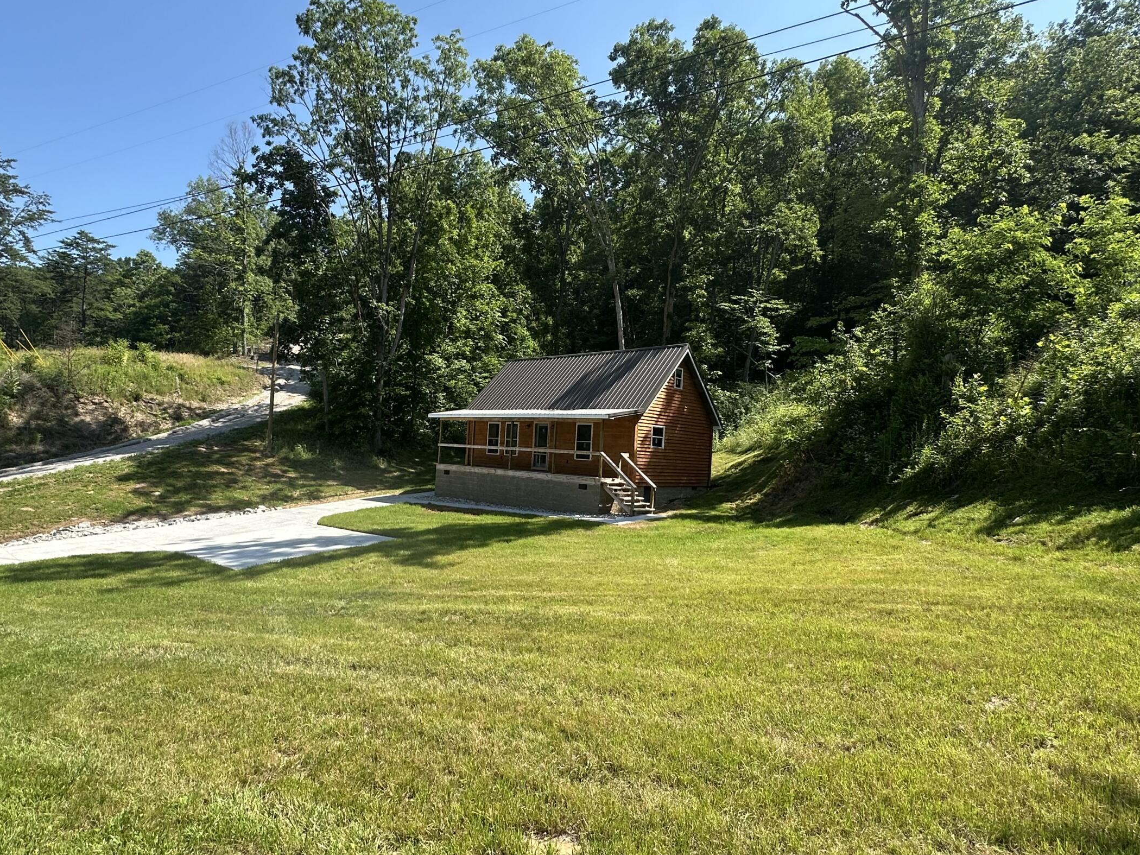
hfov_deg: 81.7
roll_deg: -2.5
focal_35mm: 20
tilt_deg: +2.1
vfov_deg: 65.9
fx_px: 659
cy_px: 444
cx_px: 535
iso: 40
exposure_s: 1/725
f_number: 2.2
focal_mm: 2.22
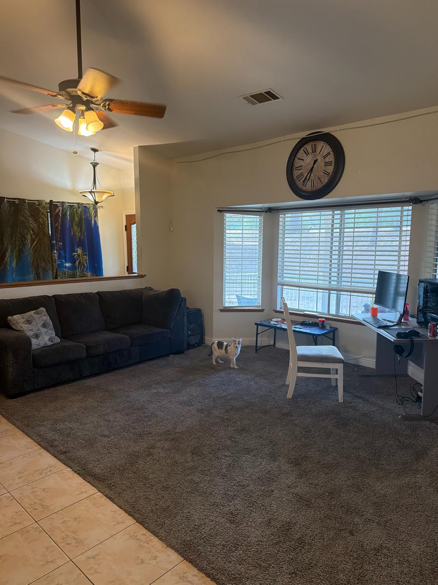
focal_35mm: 24
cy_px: 292
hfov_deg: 56.8
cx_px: 219
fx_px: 405
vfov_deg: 71.6
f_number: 1.78
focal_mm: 6.76
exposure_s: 1/120
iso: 320
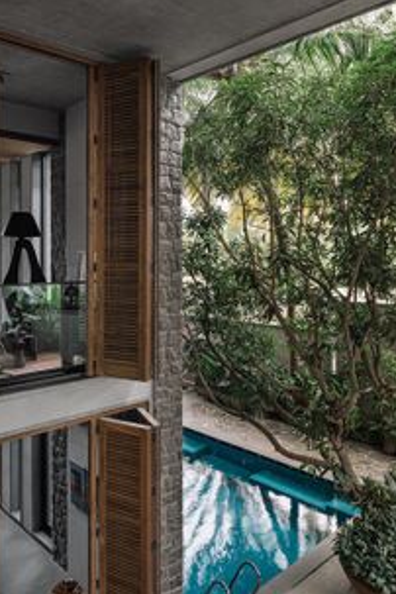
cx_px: 244
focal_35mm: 27
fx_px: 445
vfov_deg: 66.7
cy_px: 359
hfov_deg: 47.6
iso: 100
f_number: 10
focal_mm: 19
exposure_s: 1/2
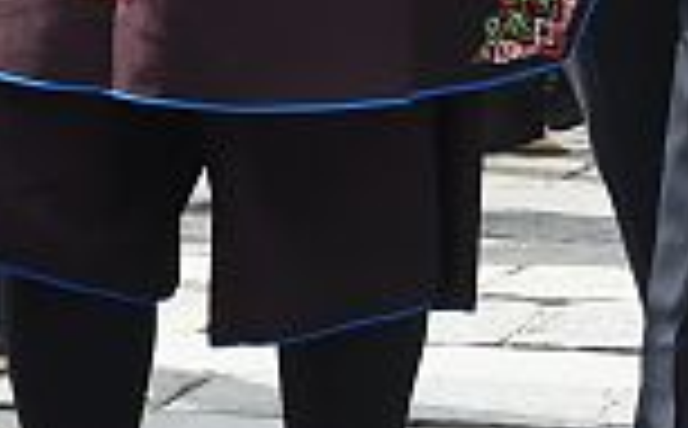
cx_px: -1560
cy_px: -300
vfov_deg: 2.3
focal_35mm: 561
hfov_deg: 3.6
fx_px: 10500
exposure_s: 1/640
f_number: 13
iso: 1600
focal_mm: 70
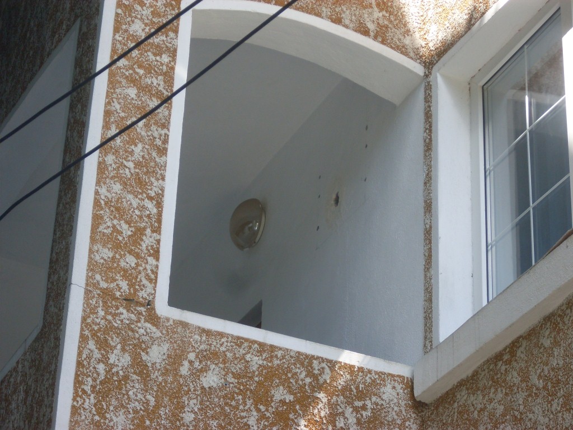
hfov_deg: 17.3
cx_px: 286
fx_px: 1887
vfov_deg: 13.0
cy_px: 215
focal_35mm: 114
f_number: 5.2
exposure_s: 1/90
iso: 100
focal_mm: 18.9
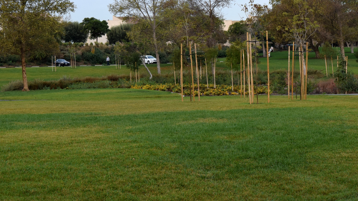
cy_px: 81
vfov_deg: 13.8
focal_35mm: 88
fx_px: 831
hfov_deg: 24.3
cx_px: 181
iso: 800
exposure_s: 1/250
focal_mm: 55
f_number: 9
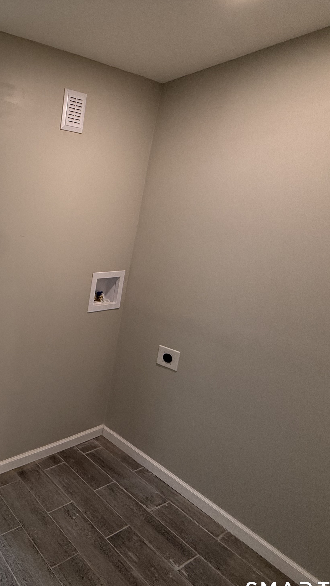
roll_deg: -1.8
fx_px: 327
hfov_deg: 41.8
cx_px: -38
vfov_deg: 83.8
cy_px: 300
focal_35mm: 21
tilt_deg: -14.1
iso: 200
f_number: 2.2
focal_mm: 2.22
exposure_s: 1/120
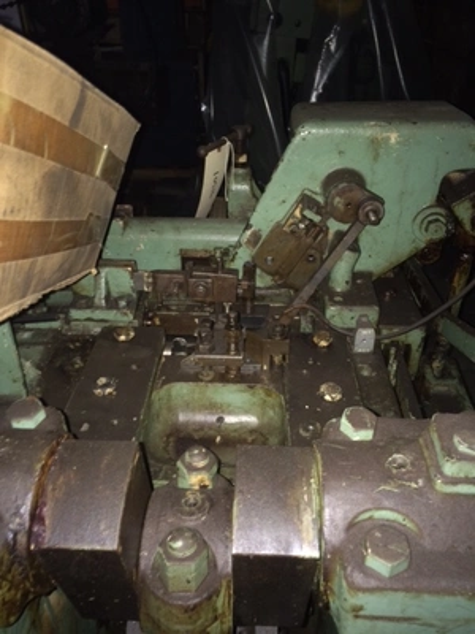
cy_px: 317
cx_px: 238
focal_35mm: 29
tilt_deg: -32.1
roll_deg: +1.0
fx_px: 531
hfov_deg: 48.2
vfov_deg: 61.7
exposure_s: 1/16
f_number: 2.2
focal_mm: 4.15
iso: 125
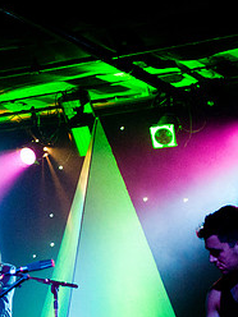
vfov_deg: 19.4
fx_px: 926
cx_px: 17
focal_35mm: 101
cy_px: 219
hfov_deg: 14.5
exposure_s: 1/50
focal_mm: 30
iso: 1600
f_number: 1.6
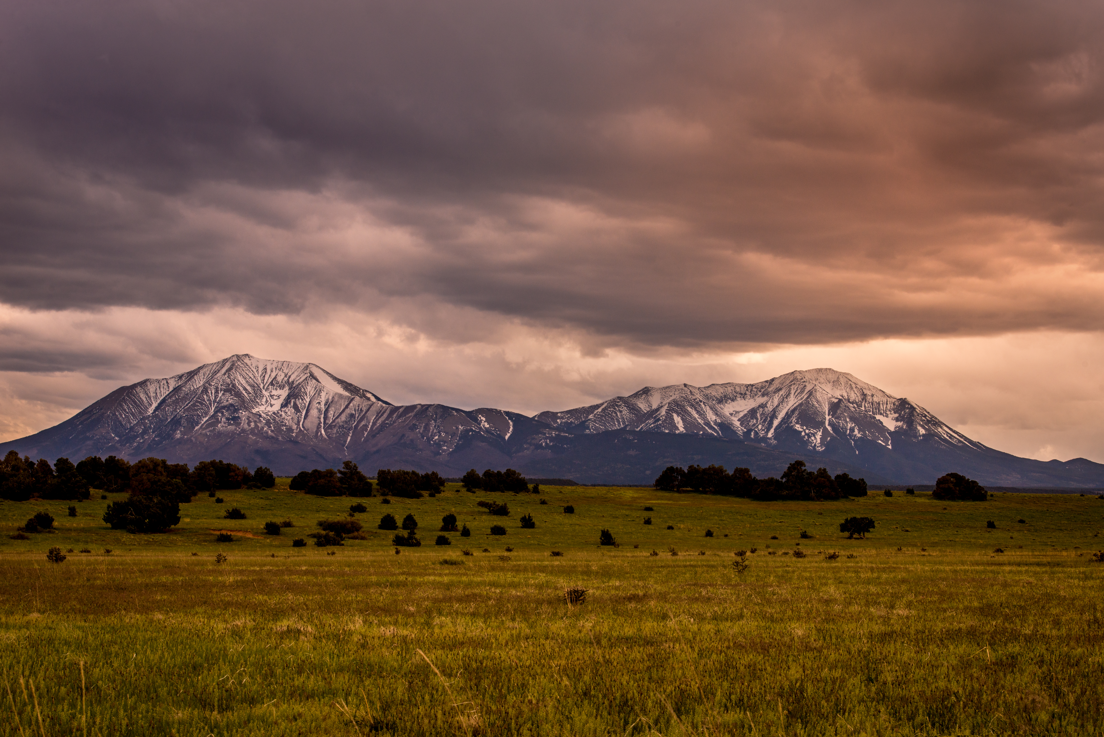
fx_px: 2147
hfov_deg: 28.8
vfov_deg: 19.5
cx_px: 552
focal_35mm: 70
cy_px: 368
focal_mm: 70
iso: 200
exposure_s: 1/50
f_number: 11
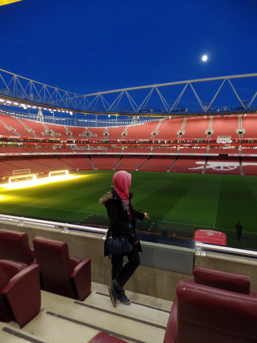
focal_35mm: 23
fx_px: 228
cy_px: 172
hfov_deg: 58.9
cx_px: 128
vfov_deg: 73.9
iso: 400
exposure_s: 1/8
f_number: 2.8
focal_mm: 4.1
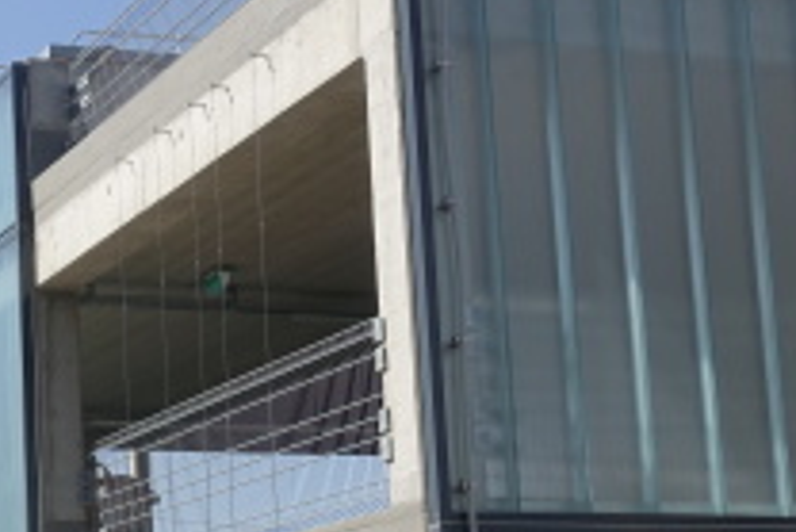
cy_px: 511
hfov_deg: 19.8
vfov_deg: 13.8
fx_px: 2168
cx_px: -100
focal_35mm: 98
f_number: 5.6
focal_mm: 11
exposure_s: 1/640
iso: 125
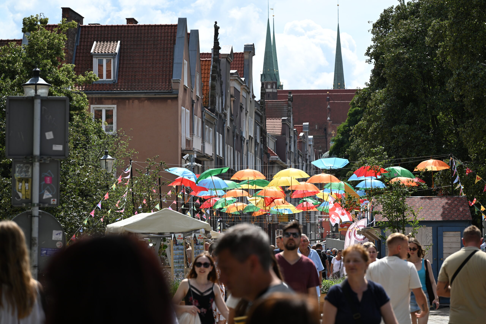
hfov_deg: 17.1
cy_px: 162
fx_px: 1620
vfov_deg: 11.4
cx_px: 243
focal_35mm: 120
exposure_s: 1/500
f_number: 5.6
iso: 100
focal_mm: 120
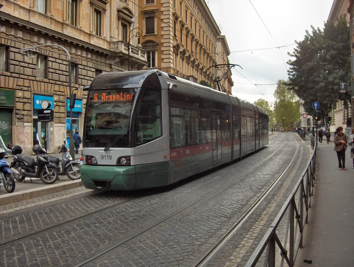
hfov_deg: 47.8
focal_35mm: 39
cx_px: 177
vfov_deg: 36.9
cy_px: 134
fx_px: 399
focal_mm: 8
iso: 100
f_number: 2.8
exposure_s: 1/526
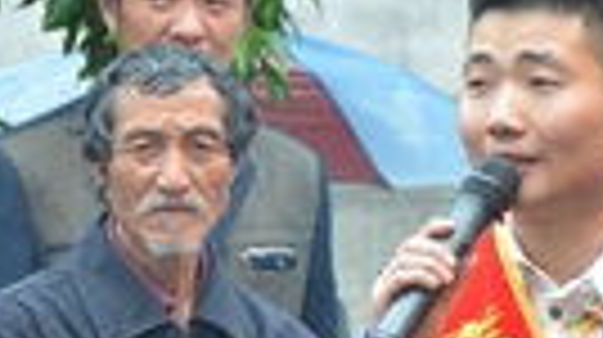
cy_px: 448
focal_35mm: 538
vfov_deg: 2.2
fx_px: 8592
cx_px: 135
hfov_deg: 4.0
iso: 560
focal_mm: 92
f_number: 5.6
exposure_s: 1/60
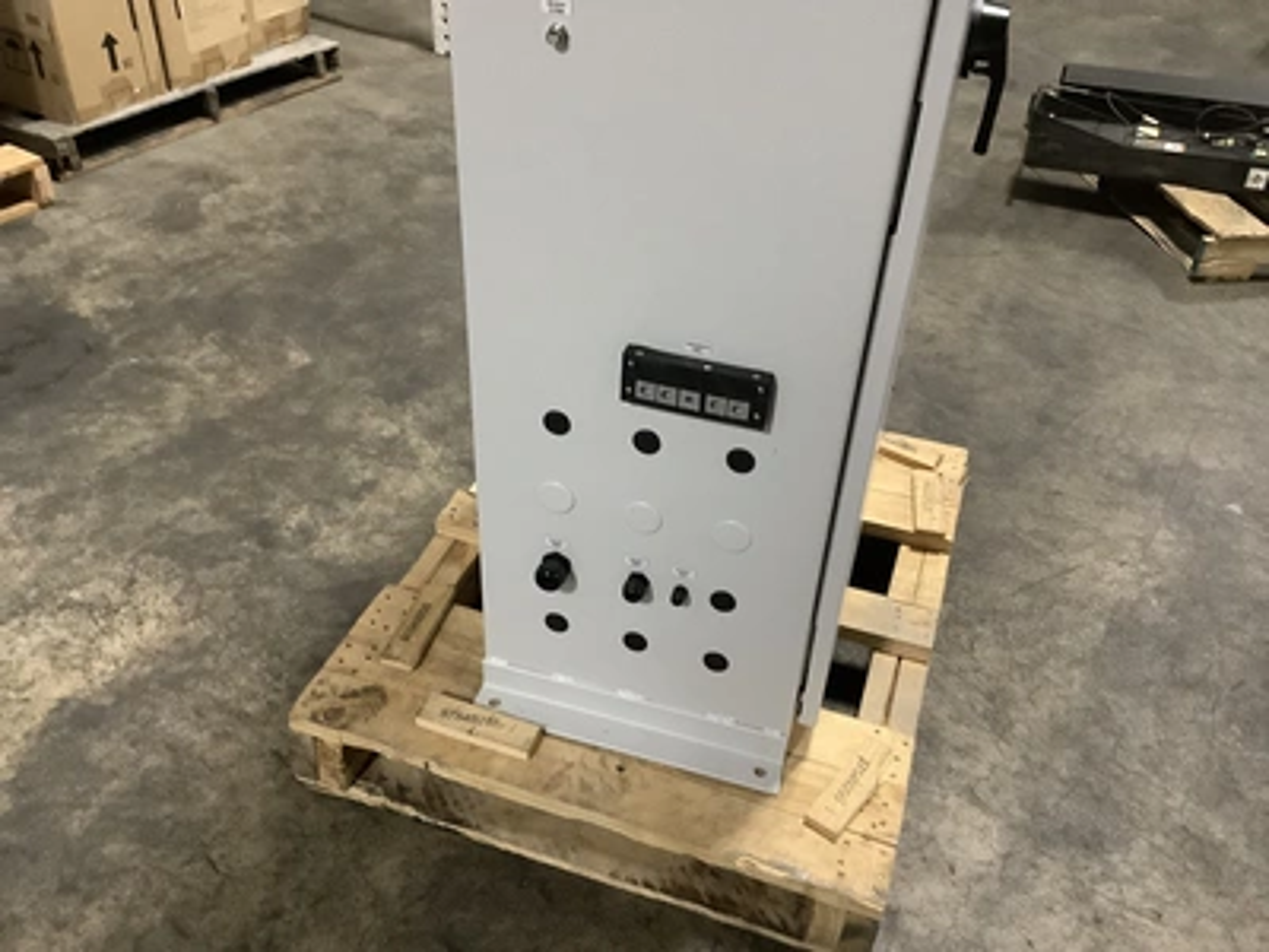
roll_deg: -3.7
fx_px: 1136
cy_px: 476
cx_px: 634
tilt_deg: -39.4
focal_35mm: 31
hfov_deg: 58.4
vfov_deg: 45.4
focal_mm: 3.3
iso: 500
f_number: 2.4
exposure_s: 1/30
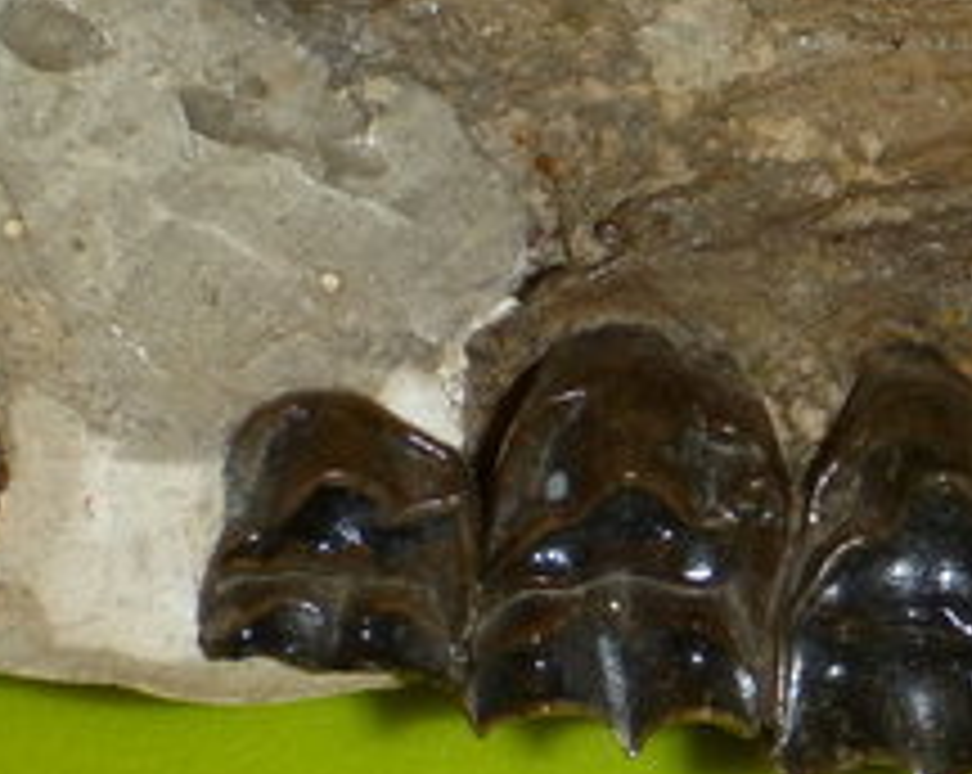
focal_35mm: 156
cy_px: 459
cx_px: 794
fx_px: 4480
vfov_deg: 9.9
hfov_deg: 12.3
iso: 160
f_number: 4.5
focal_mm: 8.4
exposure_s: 1/60
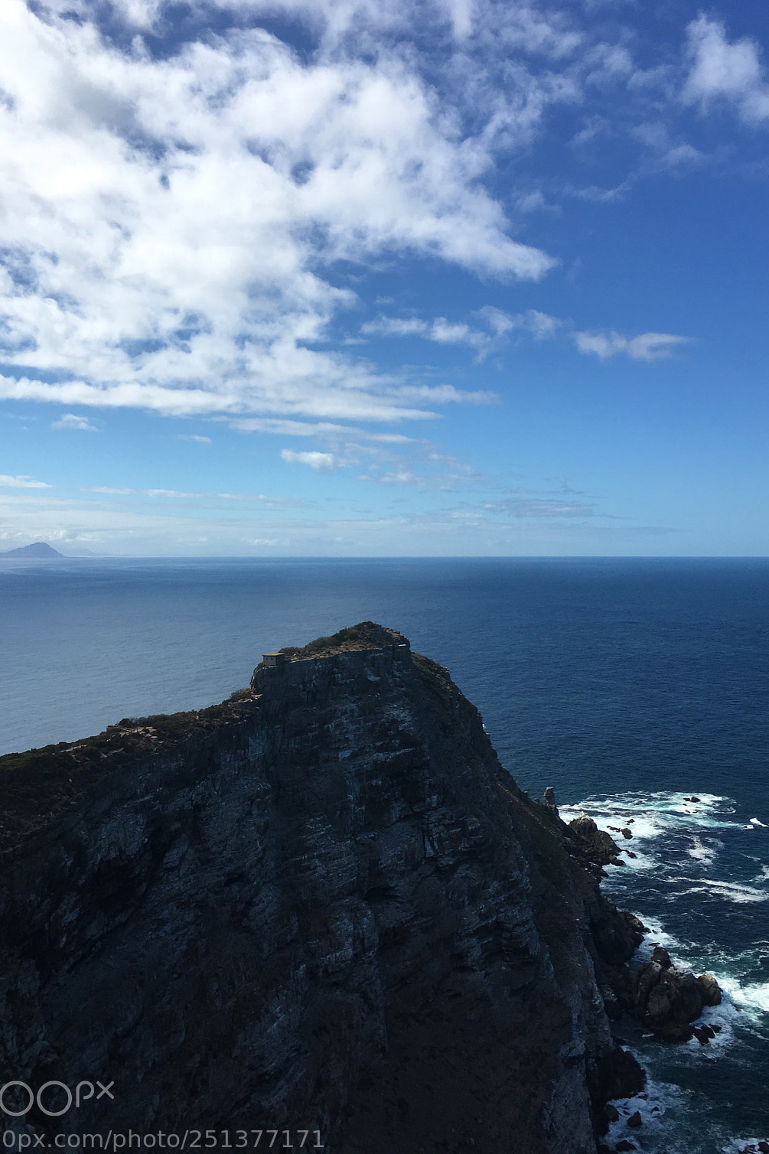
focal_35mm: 32
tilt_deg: -0.6
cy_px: 587
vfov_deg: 58.7
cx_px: 383
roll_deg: -1.2
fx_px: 1025
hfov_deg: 41.1
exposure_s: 1/2564
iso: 25
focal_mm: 4.15
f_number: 2.2
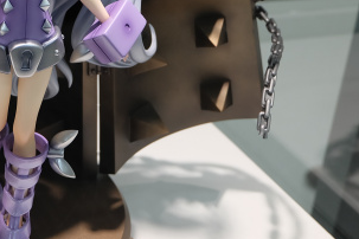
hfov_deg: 20.8
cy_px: 2
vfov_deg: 14.2
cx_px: 11
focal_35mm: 95
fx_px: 947
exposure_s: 1/125
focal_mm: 24.3
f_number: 4.2
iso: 500
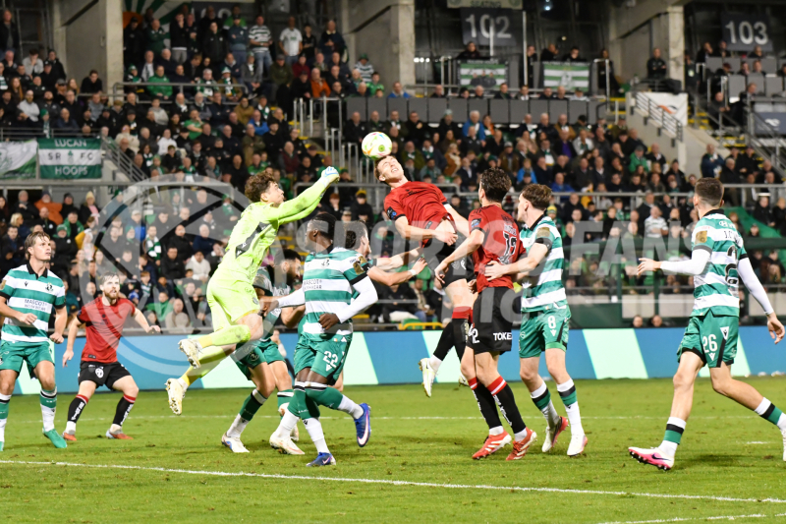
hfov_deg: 11.4
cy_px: 262
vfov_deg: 7.6
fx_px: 3929
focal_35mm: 180
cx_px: 393
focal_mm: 120
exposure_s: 1/1000
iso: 6400
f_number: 4
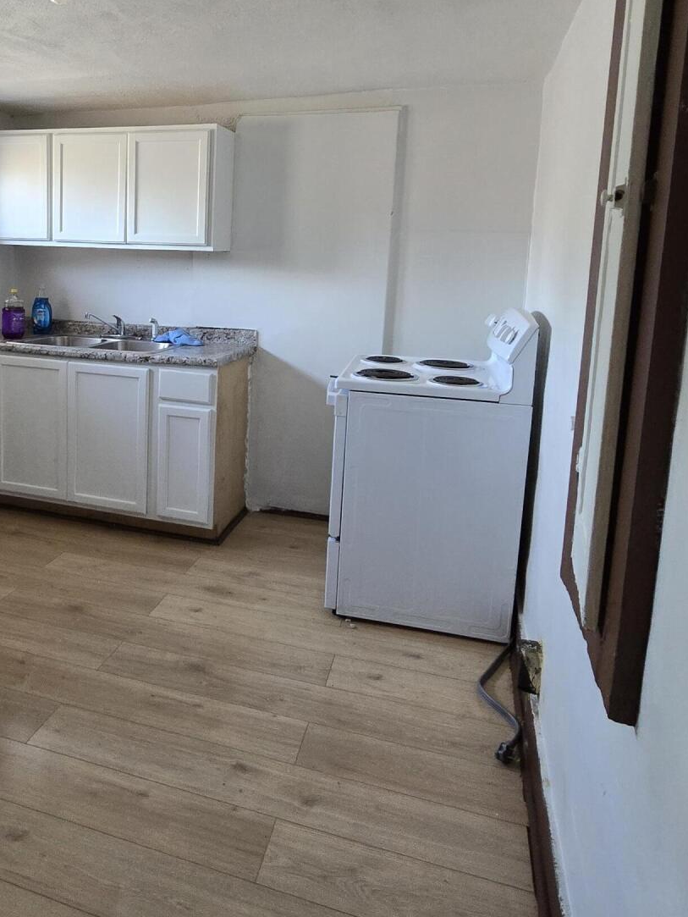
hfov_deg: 55.3
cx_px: 215
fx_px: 636
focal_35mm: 24
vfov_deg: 70.9
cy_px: 368
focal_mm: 2.2
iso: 400
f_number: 2.2
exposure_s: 1/60
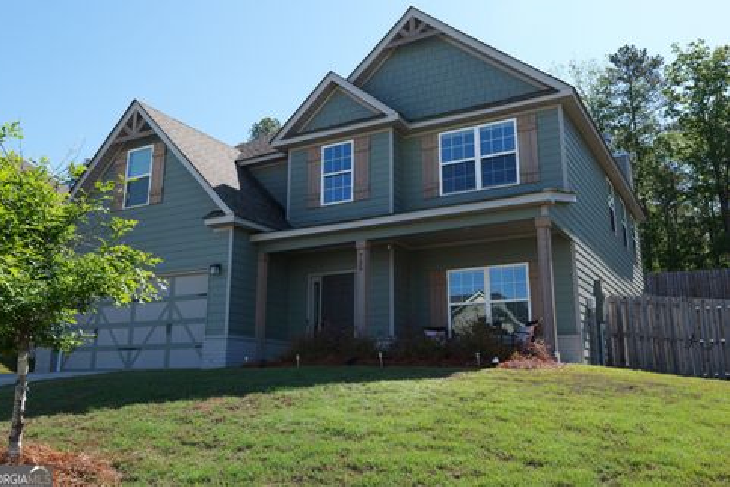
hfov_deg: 58.7
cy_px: 239
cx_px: 354
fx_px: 649
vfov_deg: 41.1
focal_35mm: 32
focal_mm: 31
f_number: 8
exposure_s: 1/200
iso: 160
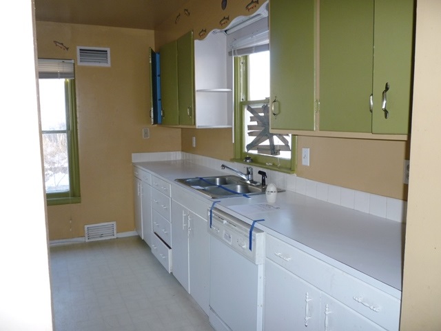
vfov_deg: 48.2
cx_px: 220
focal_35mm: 29
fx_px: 369
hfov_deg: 61.7
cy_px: 166
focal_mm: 5.2
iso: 125
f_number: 3.3
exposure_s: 1/30
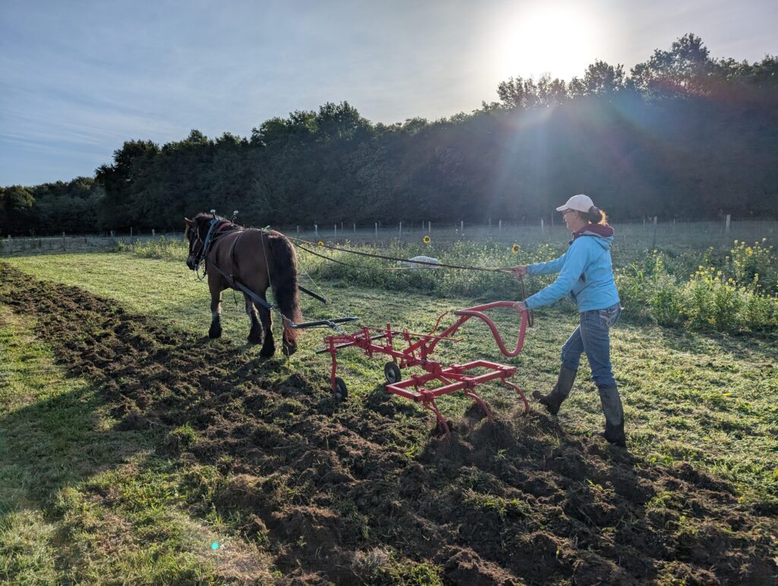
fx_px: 540
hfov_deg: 71.5
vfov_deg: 56.9
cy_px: 293
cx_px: 389
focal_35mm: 24
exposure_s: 1/3448
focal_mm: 6.9
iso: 18
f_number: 1.68
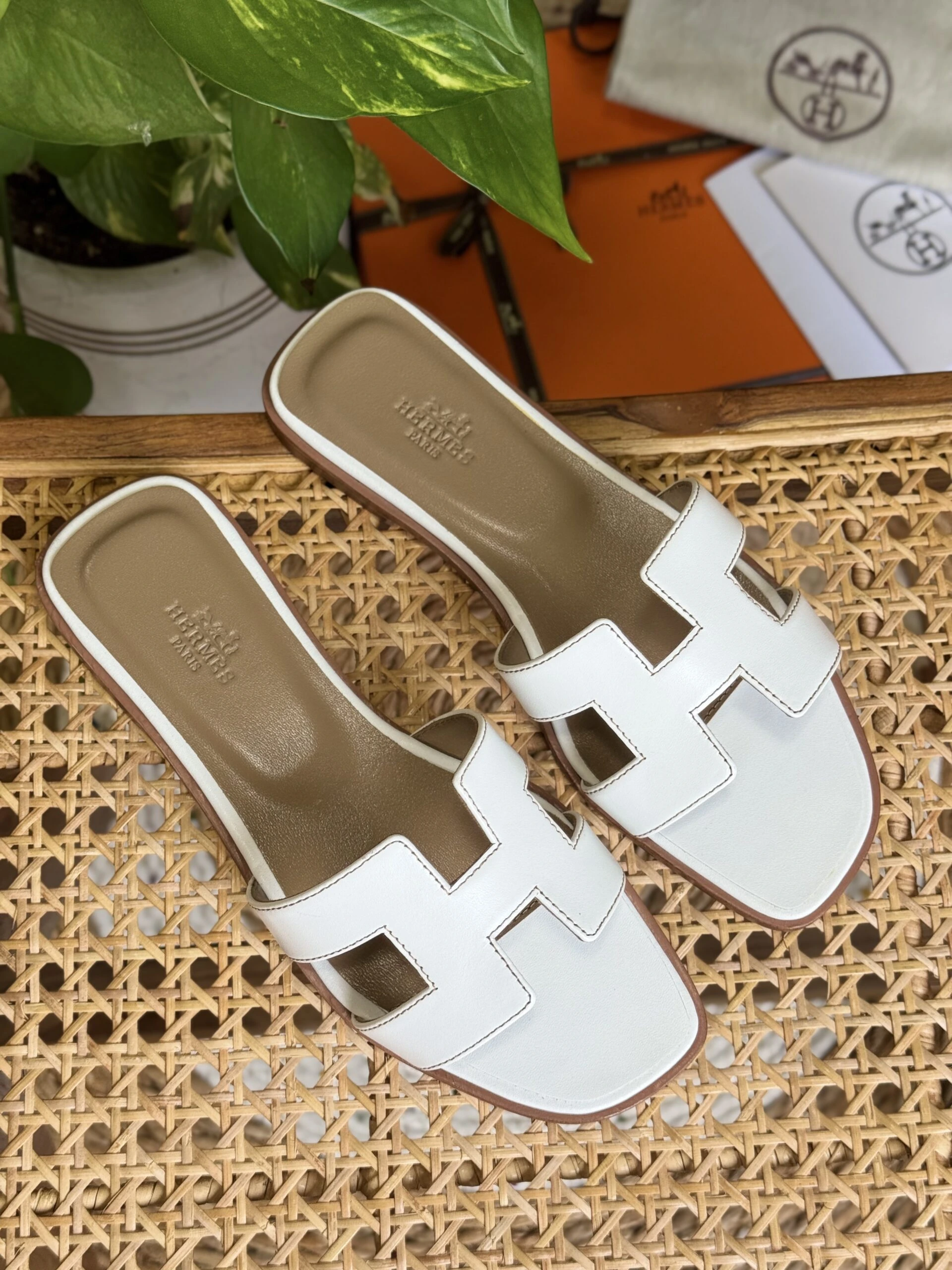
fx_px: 1760
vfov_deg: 39.7
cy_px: 635
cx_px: 476
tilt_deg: -74.1
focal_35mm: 48
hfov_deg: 30.3
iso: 64
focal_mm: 6.76
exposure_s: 1/235
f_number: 1.78
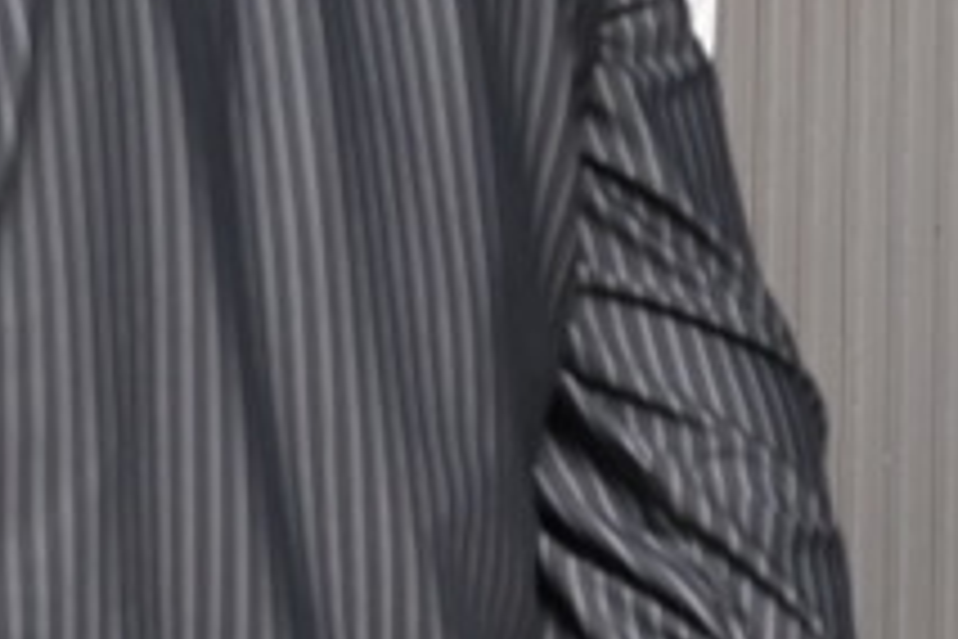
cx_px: -1214
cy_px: -428
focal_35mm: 197
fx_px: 5242
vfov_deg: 6.8
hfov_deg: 9.5
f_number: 3.5
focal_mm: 35
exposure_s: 1/200
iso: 1600
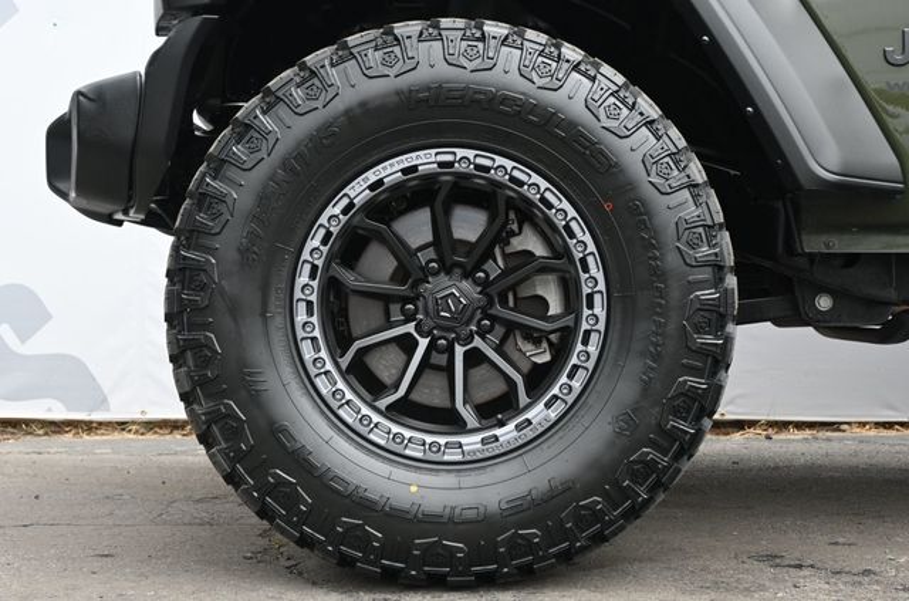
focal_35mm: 54
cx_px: 454
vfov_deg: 24.9
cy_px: 300
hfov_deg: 37.0
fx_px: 1360
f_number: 5.3
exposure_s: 1/250
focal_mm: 36
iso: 360
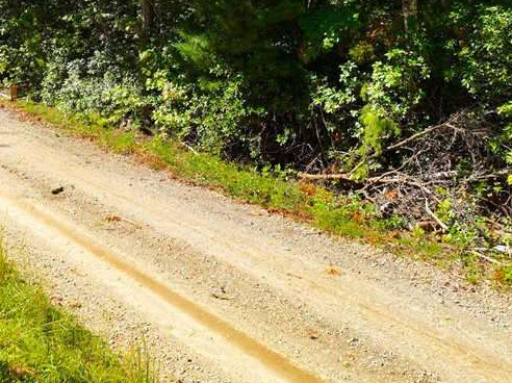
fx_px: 739
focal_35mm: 50
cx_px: 143
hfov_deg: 37.5
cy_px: 62
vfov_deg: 28.3
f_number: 2.8
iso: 130
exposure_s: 1/120
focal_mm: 12.29
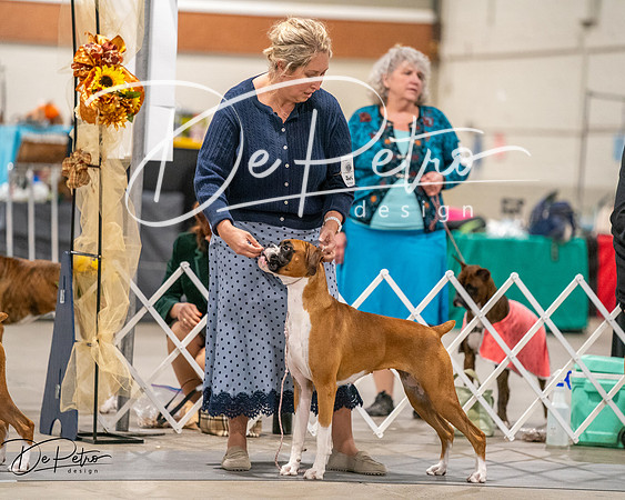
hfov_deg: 8.6
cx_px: 312
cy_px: 250
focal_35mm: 225
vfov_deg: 6.9
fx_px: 4165
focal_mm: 200
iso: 6400
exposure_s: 1/250
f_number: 3.2
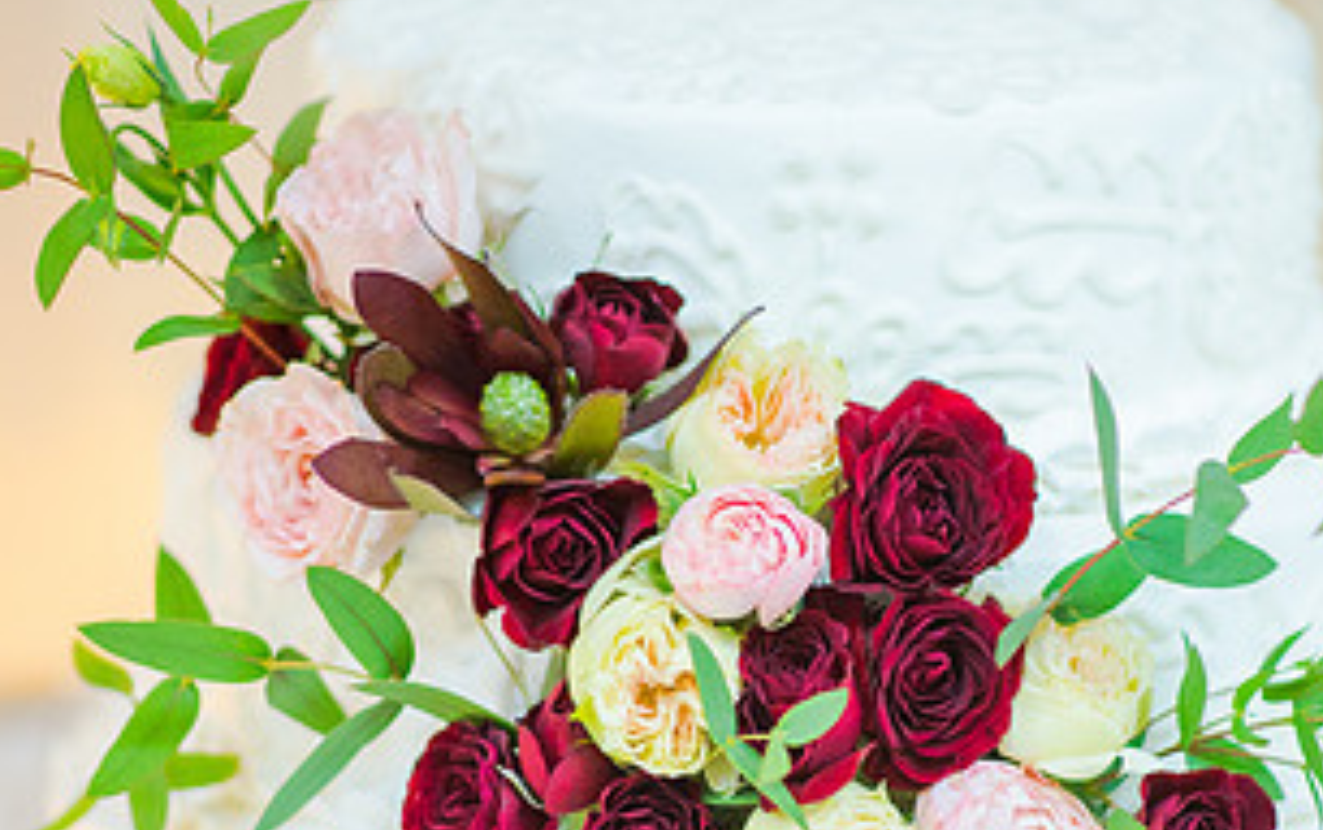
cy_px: 629
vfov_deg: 8.0
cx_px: 796
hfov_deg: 12.7
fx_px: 5920
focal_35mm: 164
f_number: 1.8
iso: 800
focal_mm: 85
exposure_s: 1/125
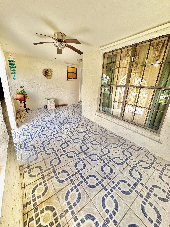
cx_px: 85
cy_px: 114
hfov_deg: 85.7
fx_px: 92
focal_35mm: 14
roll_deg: -2.6
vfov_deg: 102.1
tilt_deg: -18.4
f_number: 2.2
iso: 50
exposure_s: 1/120
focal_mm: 2.22
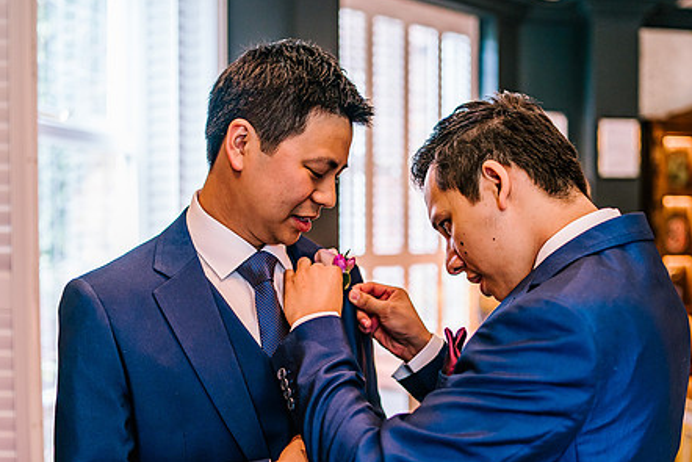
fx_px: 904
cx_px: 359
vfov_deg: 28.6
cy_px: 272
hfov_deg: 41.9
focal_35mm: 47
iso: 640
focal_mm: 35
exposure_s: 1/250
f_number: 1.8
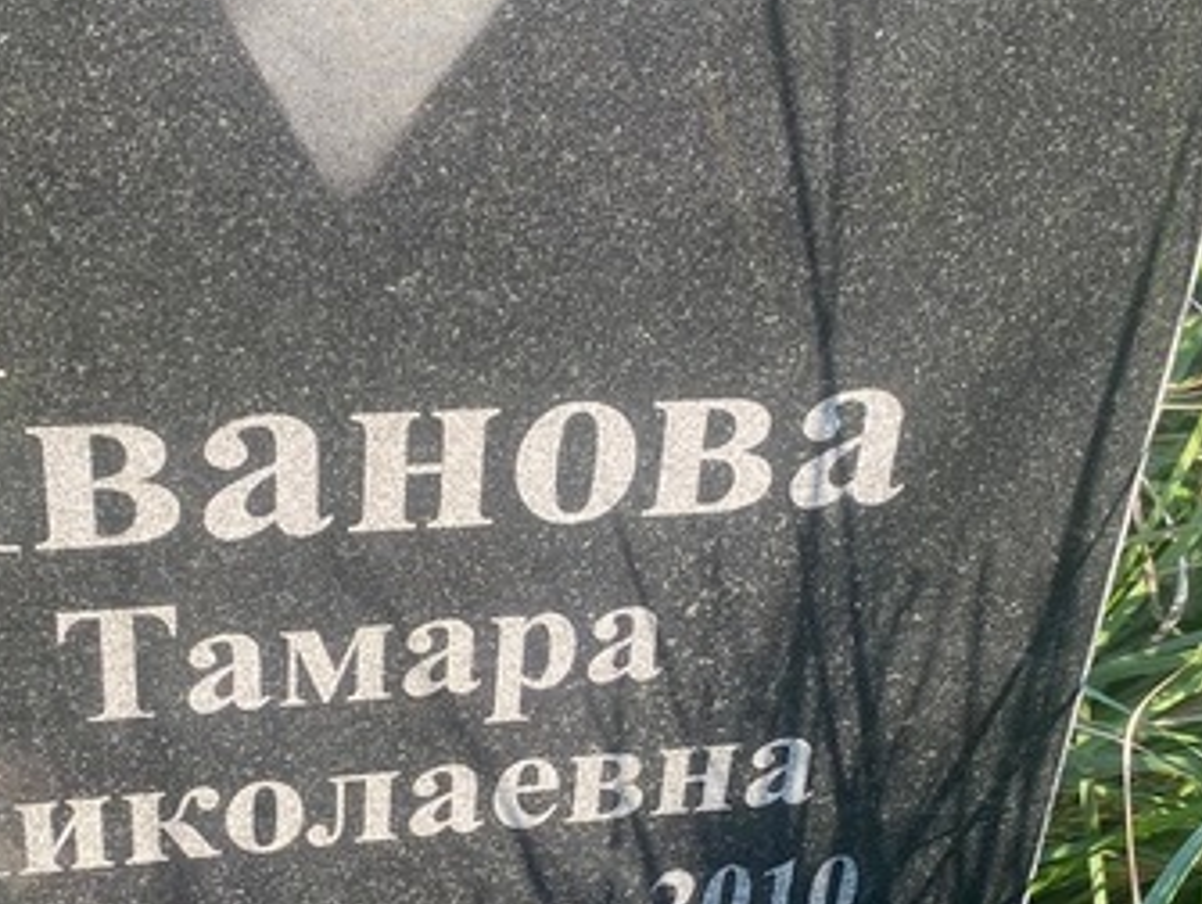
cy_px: 617
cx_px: 581
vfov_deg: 23.6
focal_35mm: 62
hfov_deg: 31.2
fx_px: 2155
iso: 32
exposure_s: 1/362
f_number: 1.8
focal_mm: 4.25
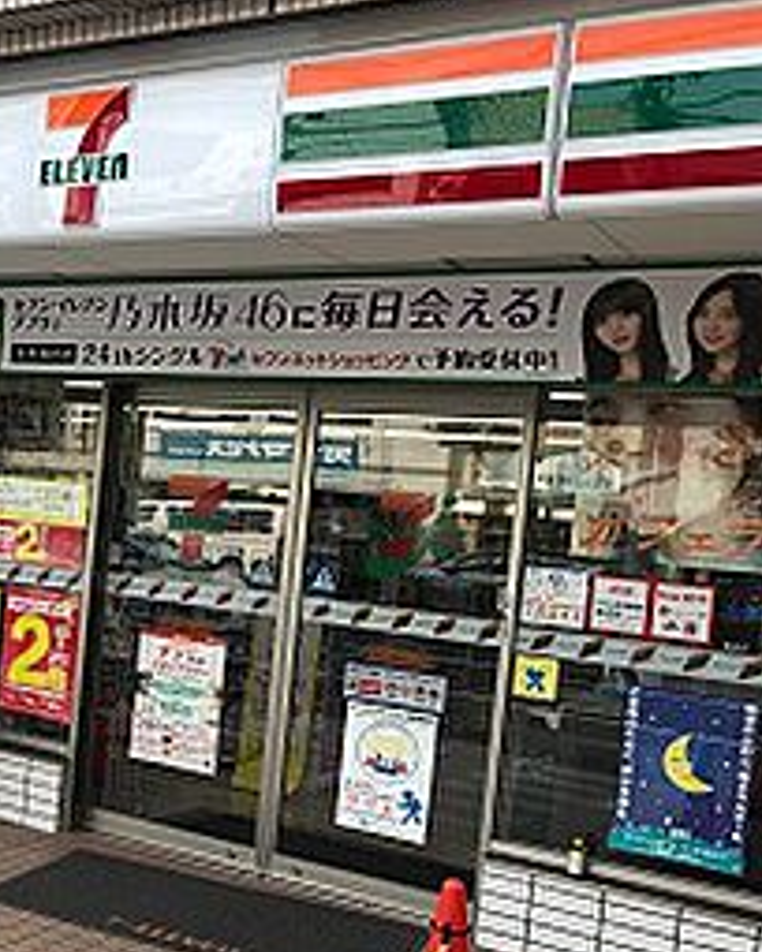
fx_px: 1353
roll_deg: -3.9
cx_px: -71
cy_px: 549
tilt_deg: -1.7
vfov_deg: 38.7
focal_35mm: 48
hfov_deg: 28.6
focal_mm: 3.99
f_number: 1.8
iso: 20
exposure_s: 1/317
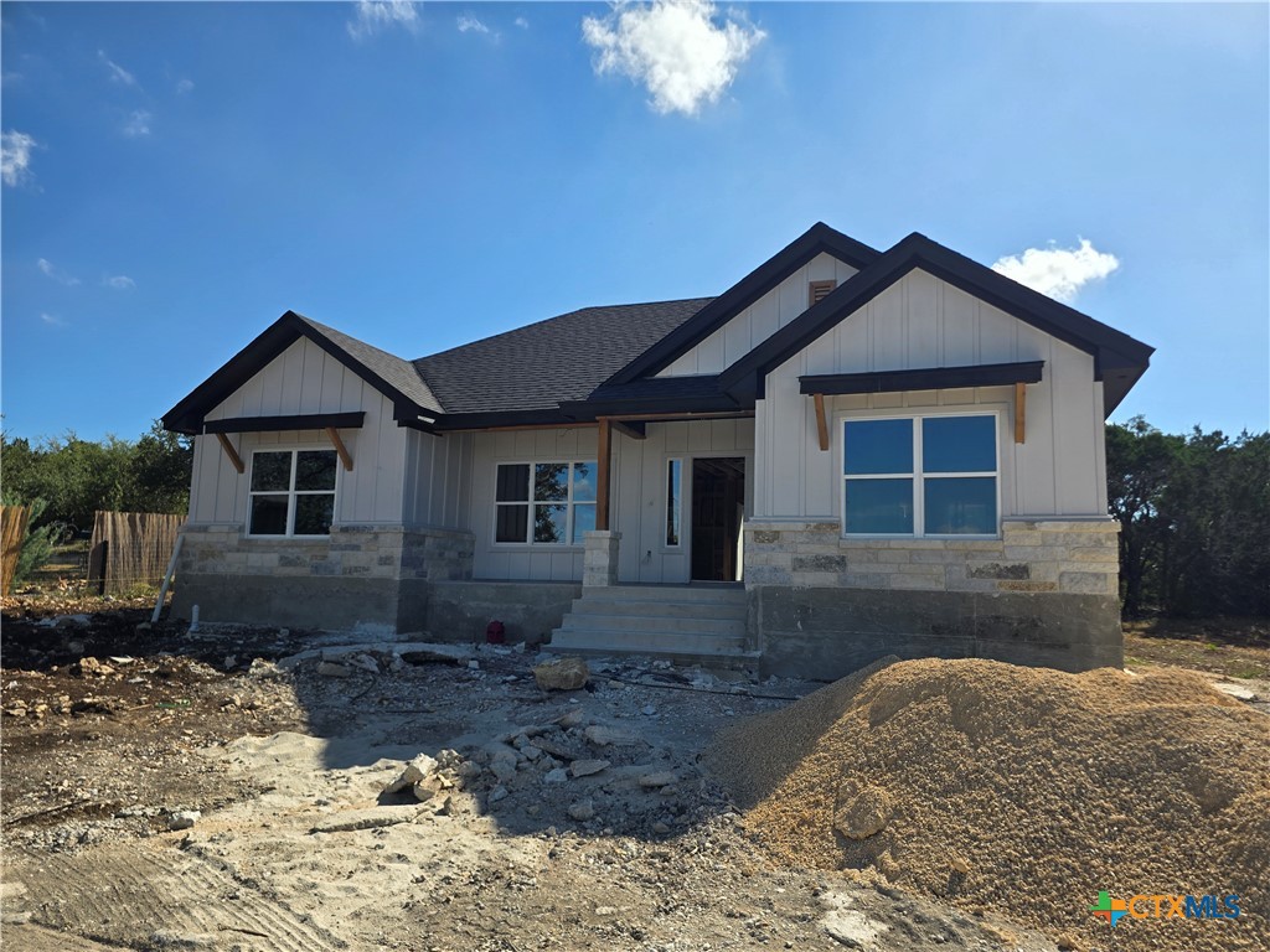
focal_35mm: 23
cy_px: 476
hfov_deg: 73.9
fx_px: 844
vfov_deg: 58.9
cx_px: 635
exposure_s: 1/947
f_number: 1.7
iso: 12
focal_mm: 6.3
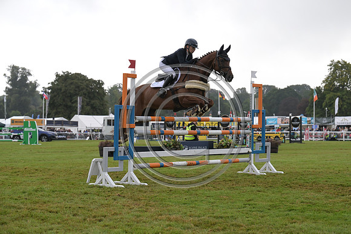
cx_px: 176
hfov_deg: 25.7
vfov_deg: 17.3
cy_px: 117
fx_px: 770
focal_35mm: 79
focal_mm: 79
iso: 1800
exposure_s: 1/1250
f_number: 4.5
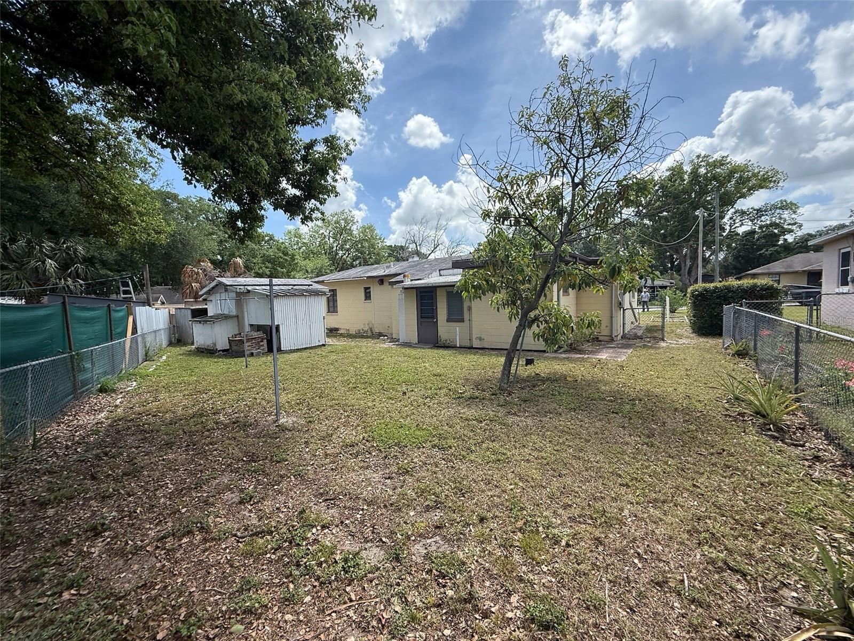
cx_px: 427
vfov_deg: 85.7
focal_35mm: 14
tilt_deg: -3.1
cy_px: 320
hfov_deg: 102.1
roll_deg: +2.3
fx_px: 345
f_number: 2.2
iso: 64
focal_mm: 2.22
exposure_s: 1/1399
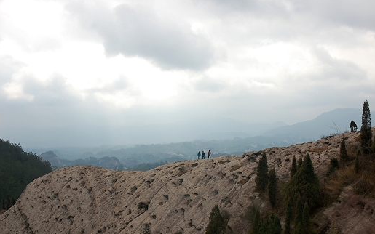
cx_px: 187
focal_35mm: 39
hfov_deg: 50.9
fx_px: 394
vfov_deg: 33.2
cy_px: 122
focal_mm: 25
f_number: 7.1
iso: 200
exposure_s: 1/500
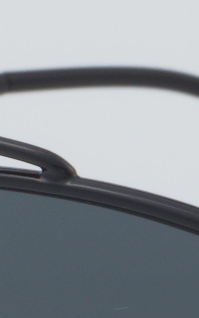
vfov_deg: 4.5
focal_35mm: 464
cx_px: 328
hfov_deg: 2.8
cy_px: 400
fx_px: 4024
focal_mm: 50
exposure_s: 1/4
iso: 100
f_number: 32
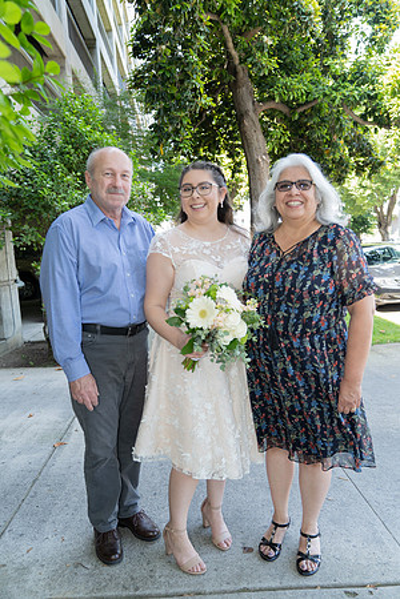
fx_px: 433
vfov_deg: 69.4
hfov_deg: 49.6
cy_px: 300
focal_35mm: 26
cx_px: 200
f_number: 3.2
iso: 640
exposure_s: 1/250
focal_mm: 26
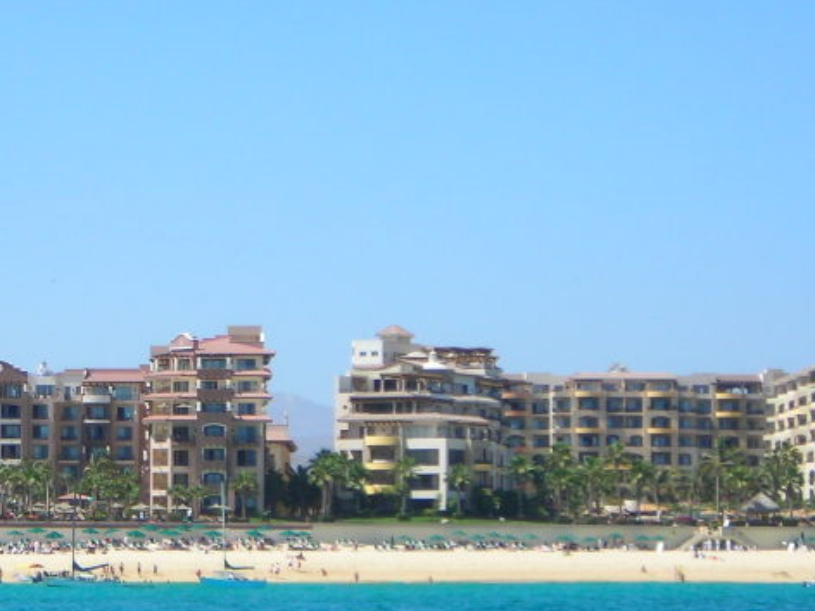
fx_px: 3932
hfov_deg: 11.8
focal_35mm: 167
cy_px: 380
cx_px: 111
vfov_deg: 8.9
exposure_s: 1/473
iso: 50
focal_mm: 12.7
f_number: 4.2
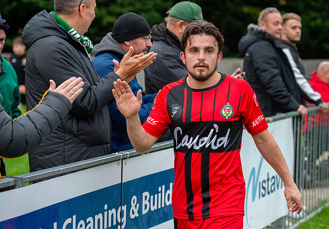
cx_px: 197
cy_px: 98
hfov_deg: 18.9
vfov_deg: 13.3
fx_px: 985
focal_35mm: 106
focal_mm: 90
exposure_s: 1/1000
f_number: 4
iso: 1600
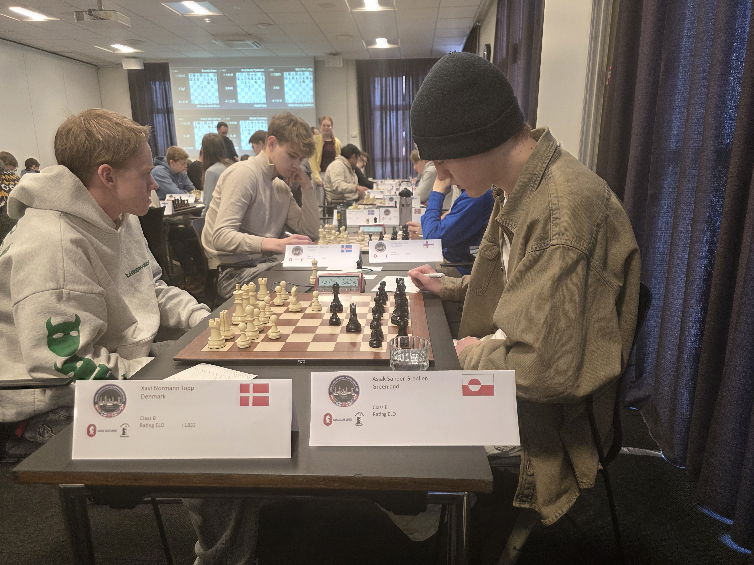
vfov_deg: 58.9
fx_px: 501
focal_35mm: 23
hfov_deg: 73.9
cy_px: 282
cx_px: 377
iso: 320
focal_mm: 6.3
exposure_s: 1/100
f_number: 1.7
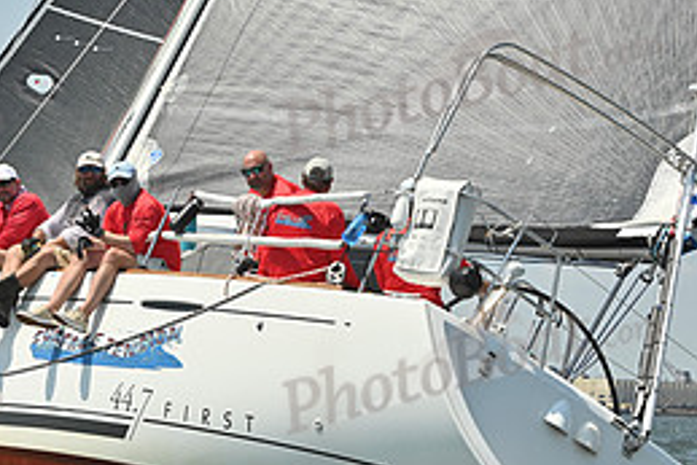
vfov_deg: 8.8
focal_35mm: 157
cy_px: 262
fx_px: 3041
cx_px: 145
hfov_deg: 13.0
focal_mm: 70
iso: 320
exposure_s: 1/1250
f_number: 9
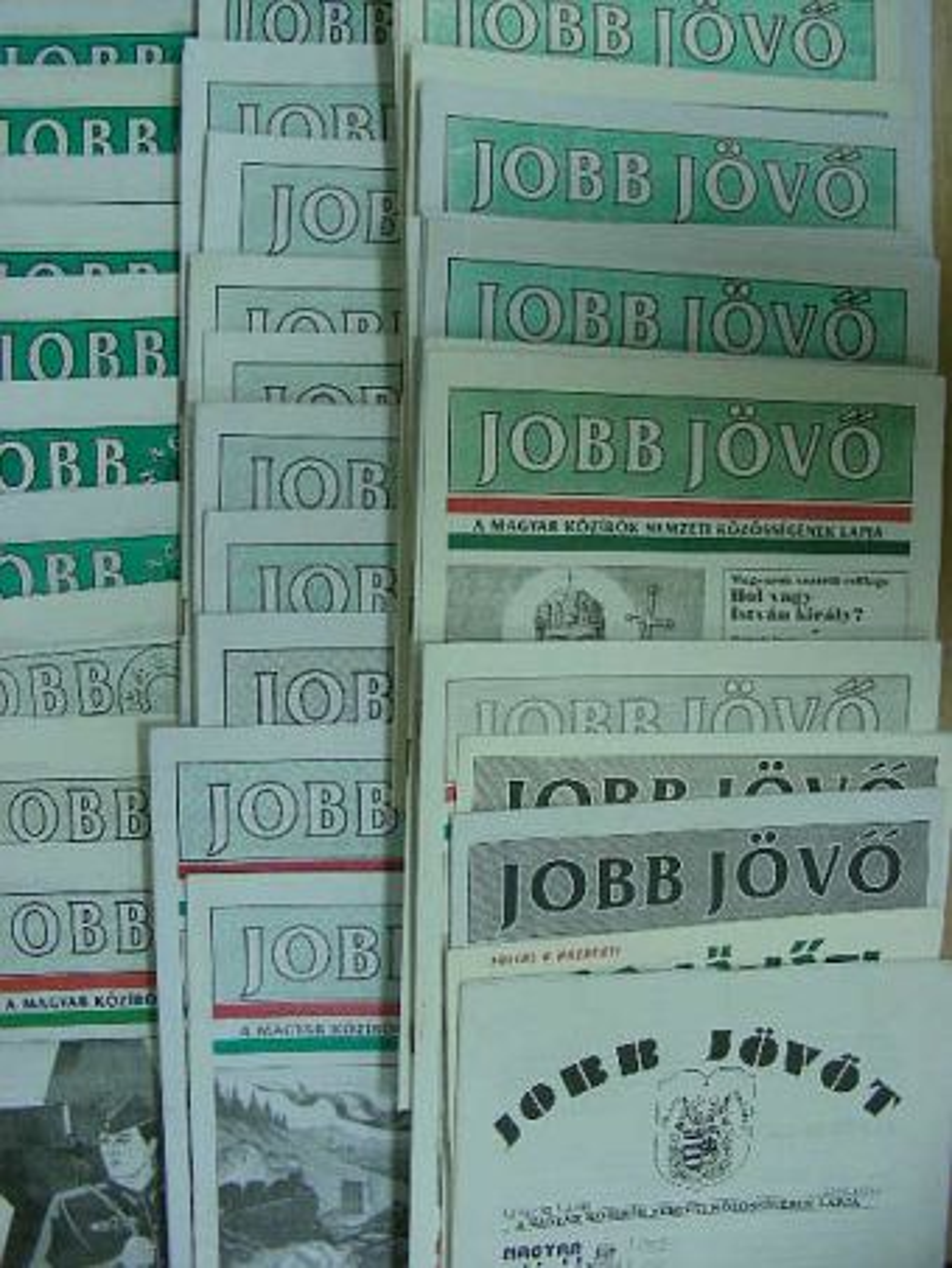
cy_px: 634
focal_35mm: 38
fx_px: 1393
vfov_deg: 49.0
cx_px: 476
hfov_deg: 37.7
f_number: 3.5
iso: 177
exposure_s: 1/30
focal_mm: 6.3
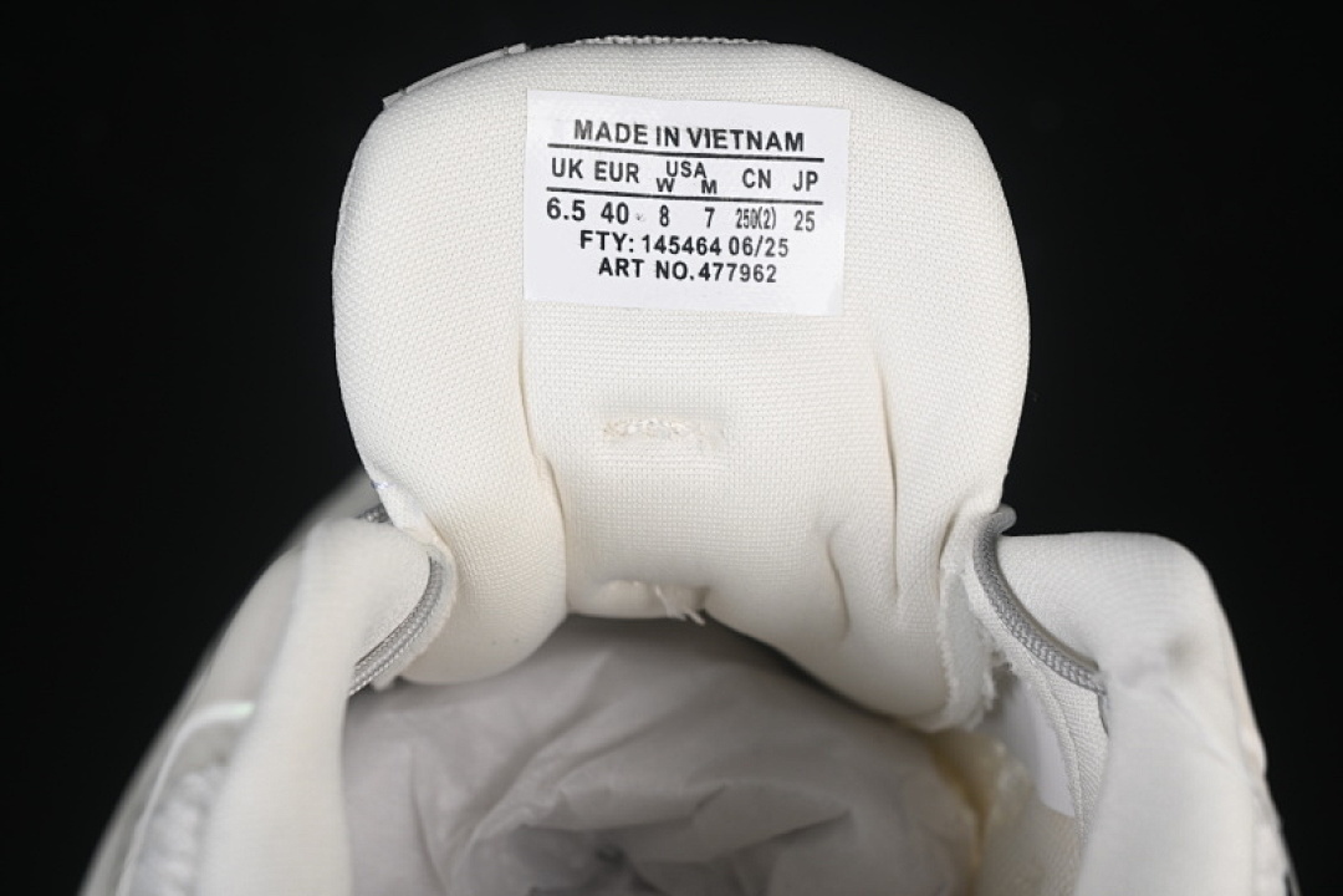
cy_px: 448
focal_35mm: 75
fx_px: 2798
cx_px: 672
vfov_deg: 18.2
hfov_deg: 27.0
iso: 160
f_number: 8
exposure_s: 1/80
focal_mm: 50
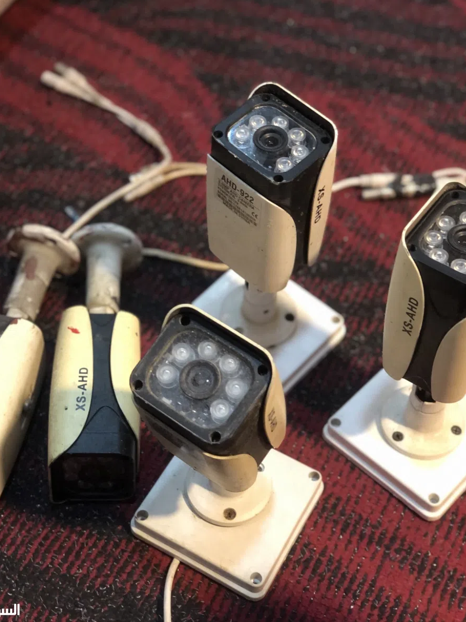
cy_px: 295
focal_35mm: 60
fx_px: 1077
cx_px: 200
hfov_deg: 24.4
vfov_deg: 32.2
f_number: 2.4
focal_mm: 6
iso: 160
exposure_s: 1/8
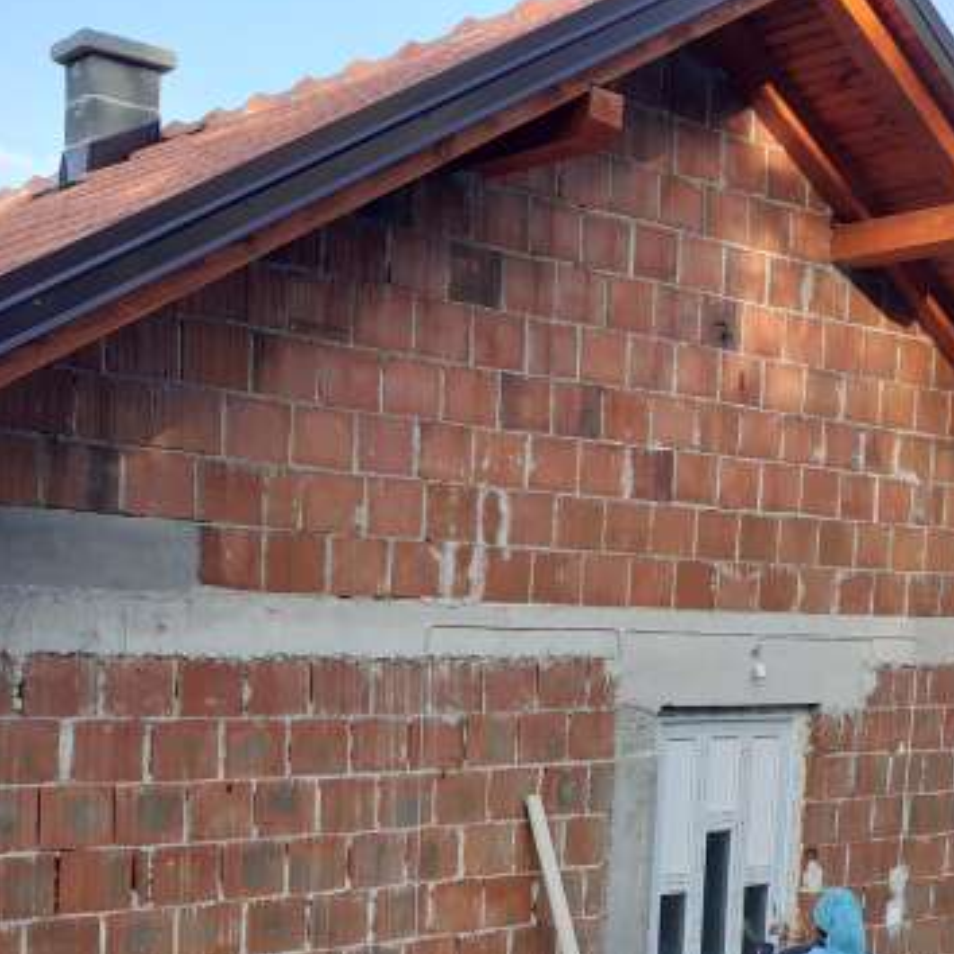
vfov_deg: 30.7
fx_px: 1684
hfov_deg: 31.6
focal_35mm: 54
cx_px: 420
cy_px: 790
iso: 40
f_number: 1.9
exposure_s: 1/285
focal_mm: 3.6
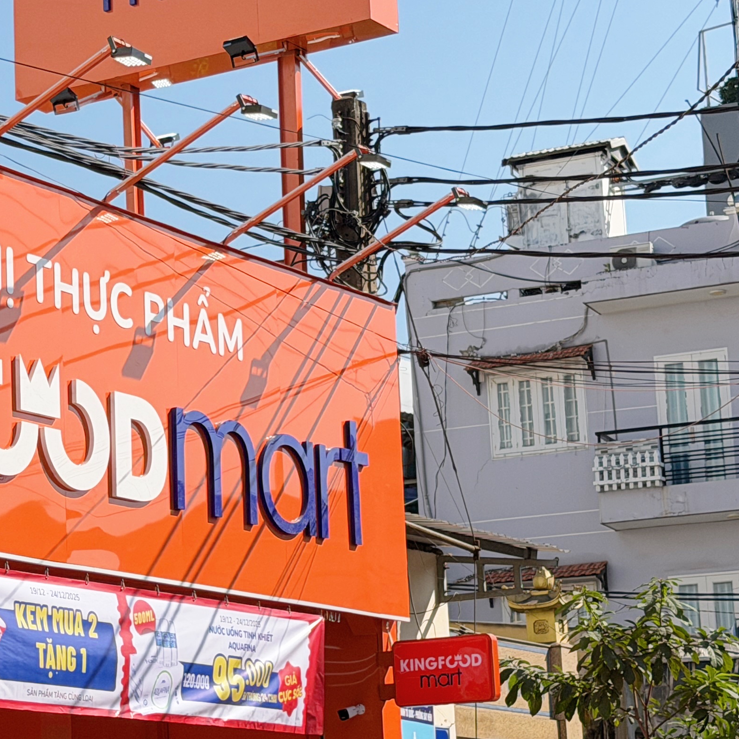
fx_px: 2633
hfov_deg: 15.7
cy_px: 430
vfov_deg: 16.0
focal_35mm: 109
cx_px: 6
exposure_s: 1/5587
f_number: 1.78
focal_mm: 6.76
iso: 64
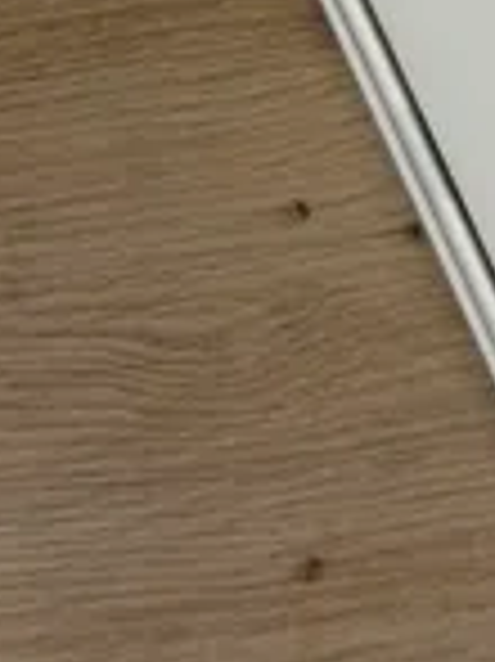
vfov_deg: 14.4
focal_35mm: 131
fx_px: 2501
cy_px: -221
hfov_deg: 11.0
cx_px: 639
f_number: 1.78
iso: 50
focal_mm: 6.76
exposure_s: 1/50
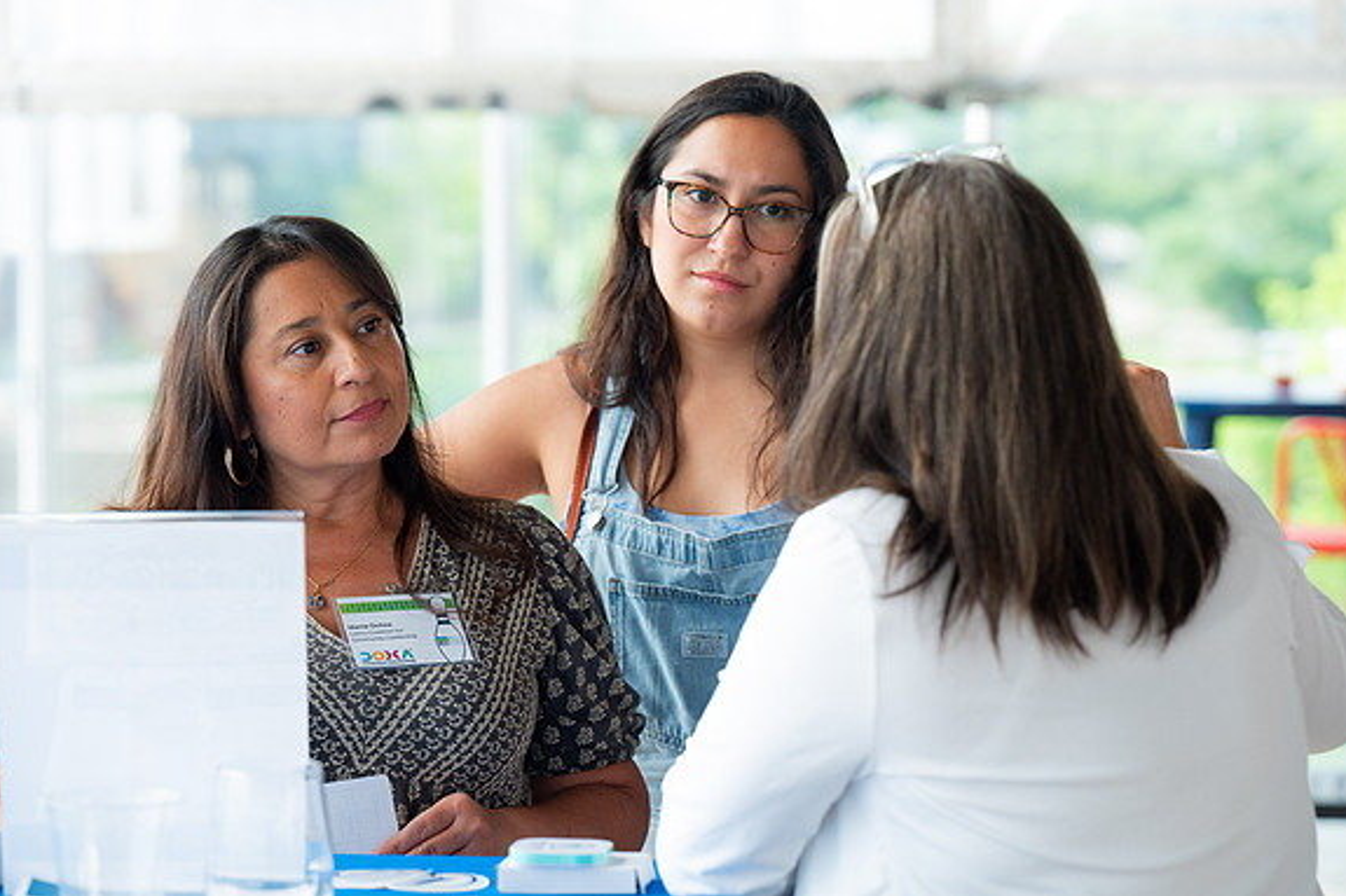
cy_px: 447
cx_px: 674
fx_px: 4522
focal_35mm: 121
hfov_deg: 16.9
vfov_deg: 11.3
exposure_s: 1/800
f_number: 4.5
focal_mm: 120
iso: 1250
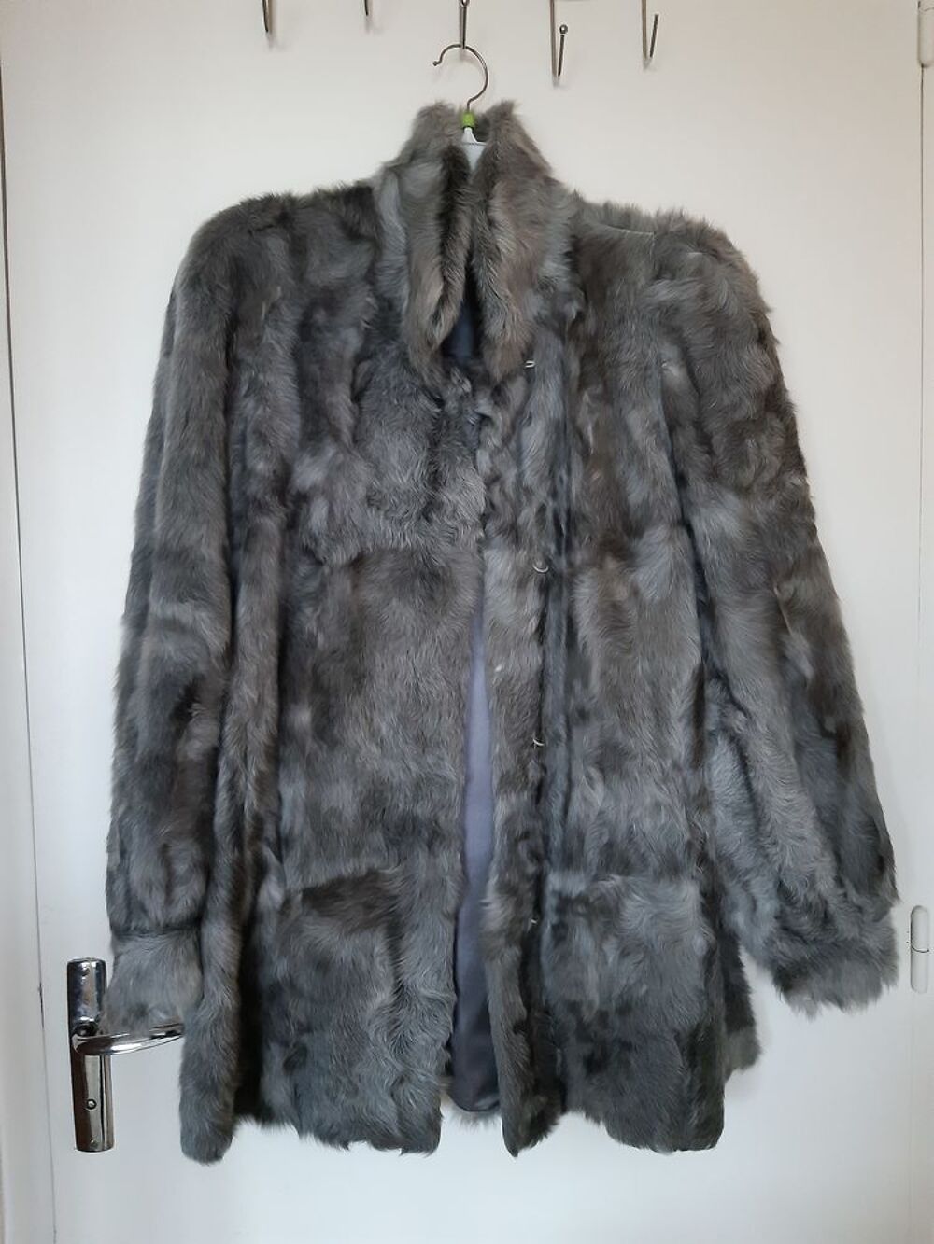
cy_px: 622
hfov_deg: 53.1
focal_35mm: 26
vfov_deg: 67.3
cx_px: 467
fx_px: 935
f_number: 1.7
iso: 400
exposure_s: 1/25
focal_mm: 3.92
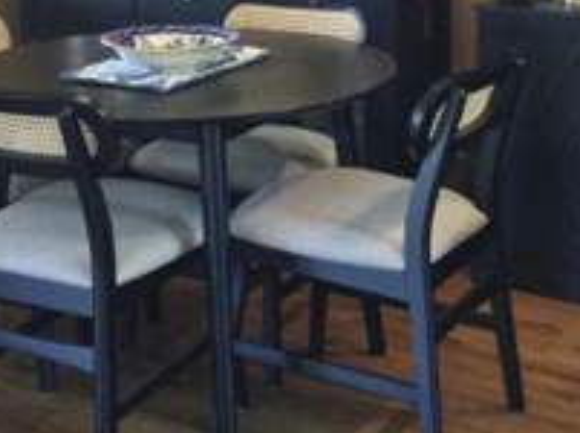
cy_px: -62
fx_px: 1238
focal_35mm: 74
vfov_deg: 18.9
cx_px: 263
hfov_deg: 26.4
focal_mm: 3.3
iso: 200
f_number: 2.4
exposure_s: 1/24
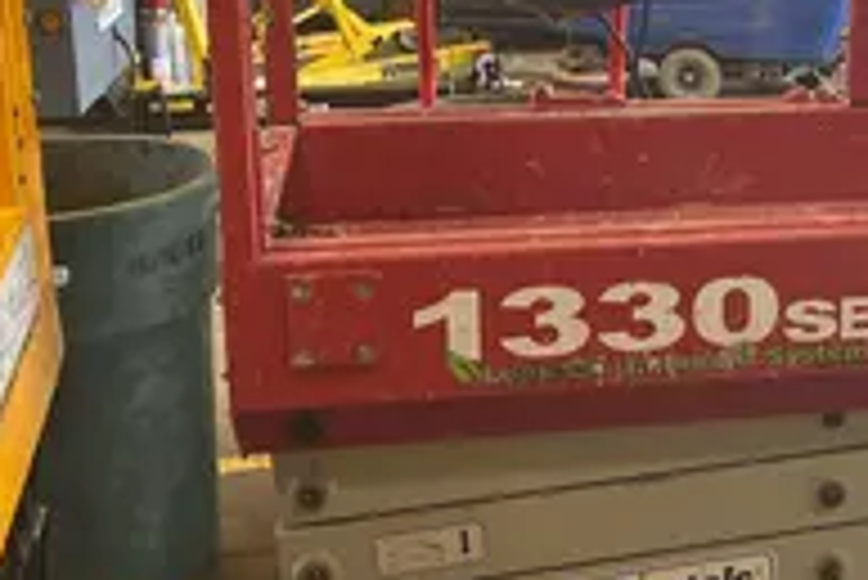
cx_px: 864
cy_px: 164
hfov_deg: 25.1
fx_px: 1858
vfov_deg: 17.7
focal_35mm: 77
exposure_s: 1/60
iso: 80
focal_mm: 5.1
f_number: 1.6
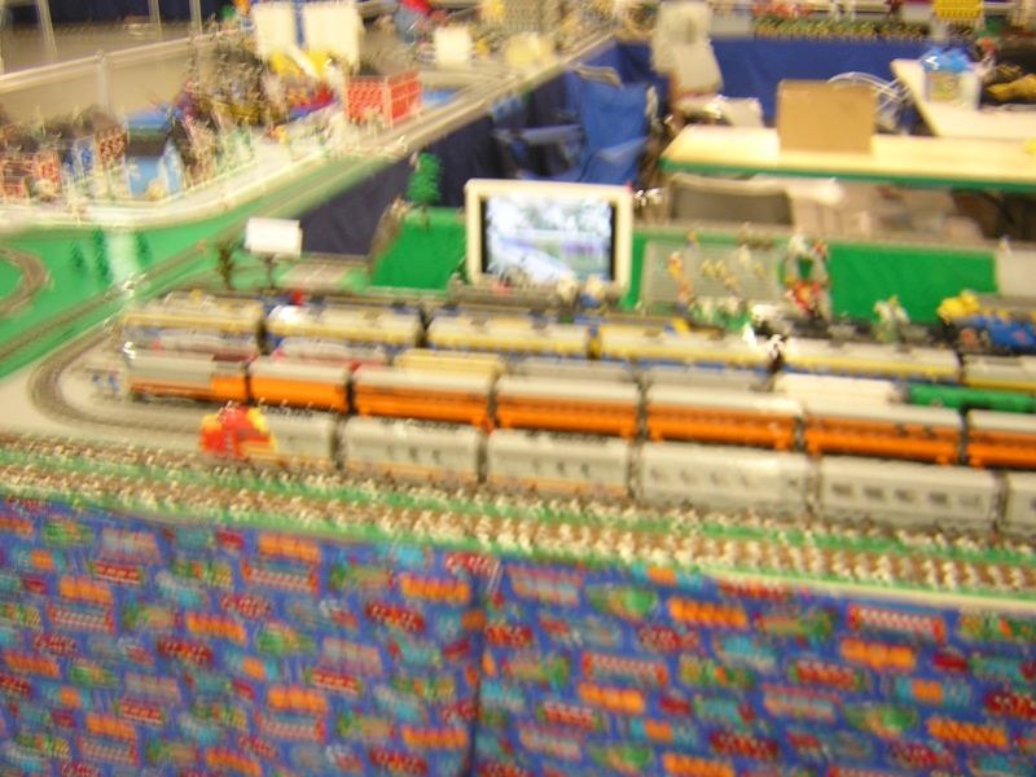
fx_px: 1077
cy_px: 388
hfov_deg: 51.4
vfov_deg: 39.7
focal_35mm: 36
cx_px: 518
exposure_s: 1/4.4
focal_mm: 4.7
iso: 100
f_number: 2.6
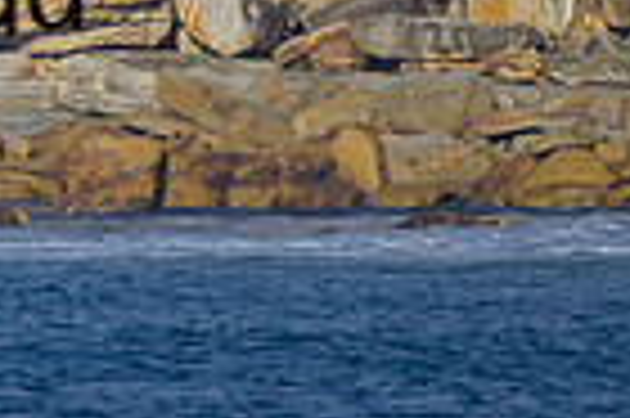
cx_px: -519
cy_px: -169
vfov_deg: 0.3
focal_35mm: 4561
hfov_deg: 0.5
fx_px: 79724
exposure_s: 1/2000
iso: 320
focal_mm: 800
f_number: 6.3
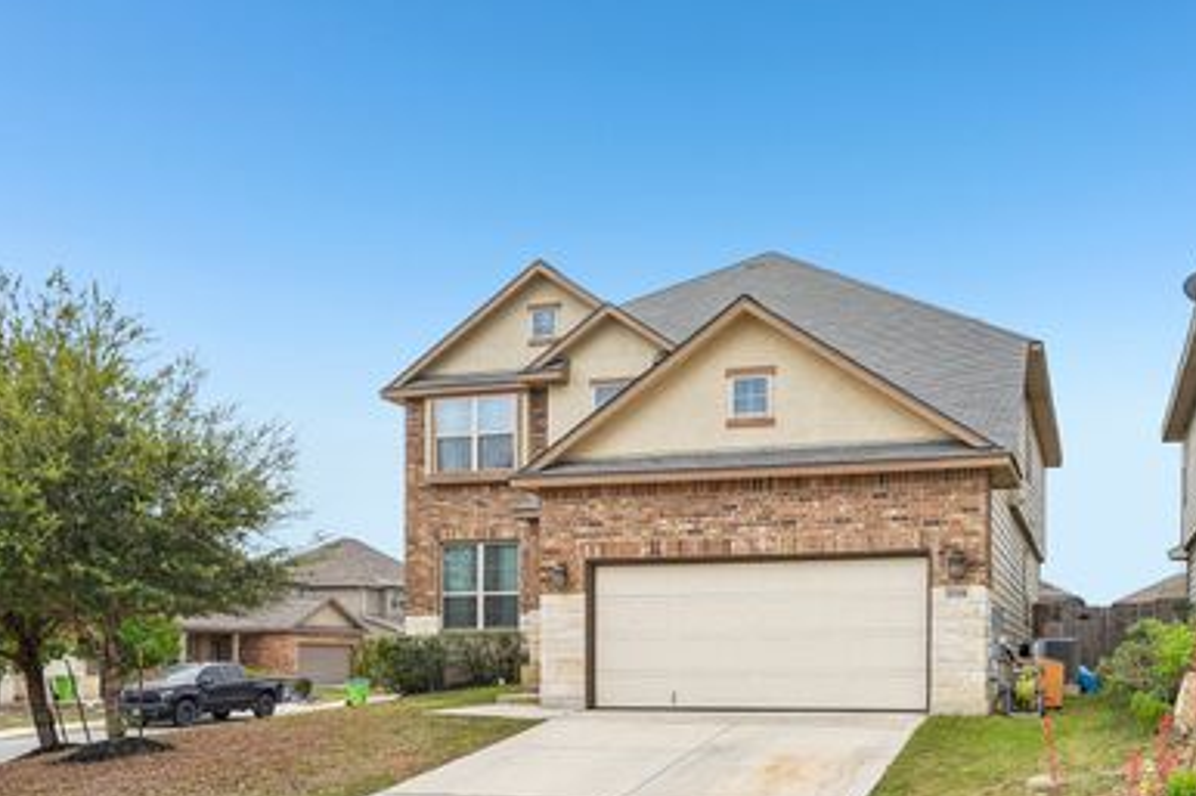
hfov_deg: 54.0
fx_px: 1162
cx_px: 722
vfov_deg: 37.8
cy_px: 438
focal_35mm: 35
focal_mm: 27
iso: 100
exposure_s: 1/125
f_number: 8
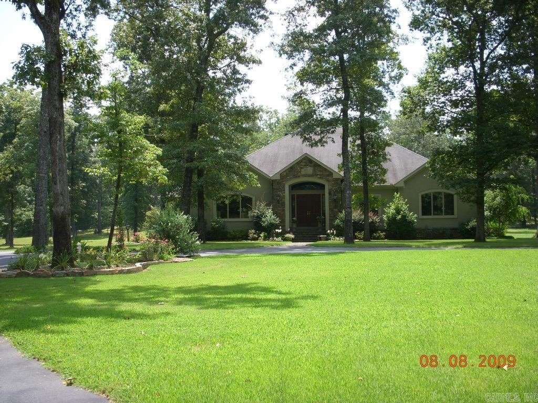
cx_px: 269
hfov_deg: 40.4
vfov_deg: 30.9
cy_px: 202
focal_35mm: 47
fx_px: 730
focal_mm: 7.9
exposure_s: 1/400
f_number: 3.4
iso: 100
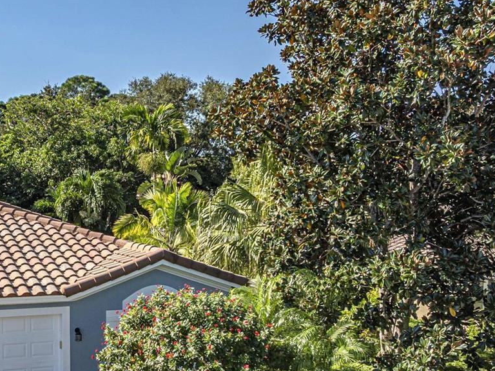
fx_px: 715
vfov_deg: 28.7
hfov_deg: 36.7
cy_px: 272
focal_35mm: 50
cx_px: 89
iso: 100
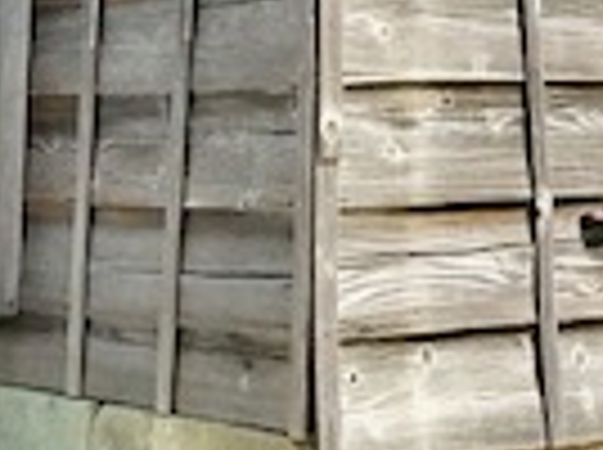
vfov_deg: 10.1
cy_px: -477
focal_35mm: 134
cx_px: 554
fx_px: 2330
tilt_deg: +16.3
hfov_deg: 14.6
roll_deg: +1.4
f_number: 1.8
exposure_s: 1/1597
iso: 20
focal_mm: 3.99
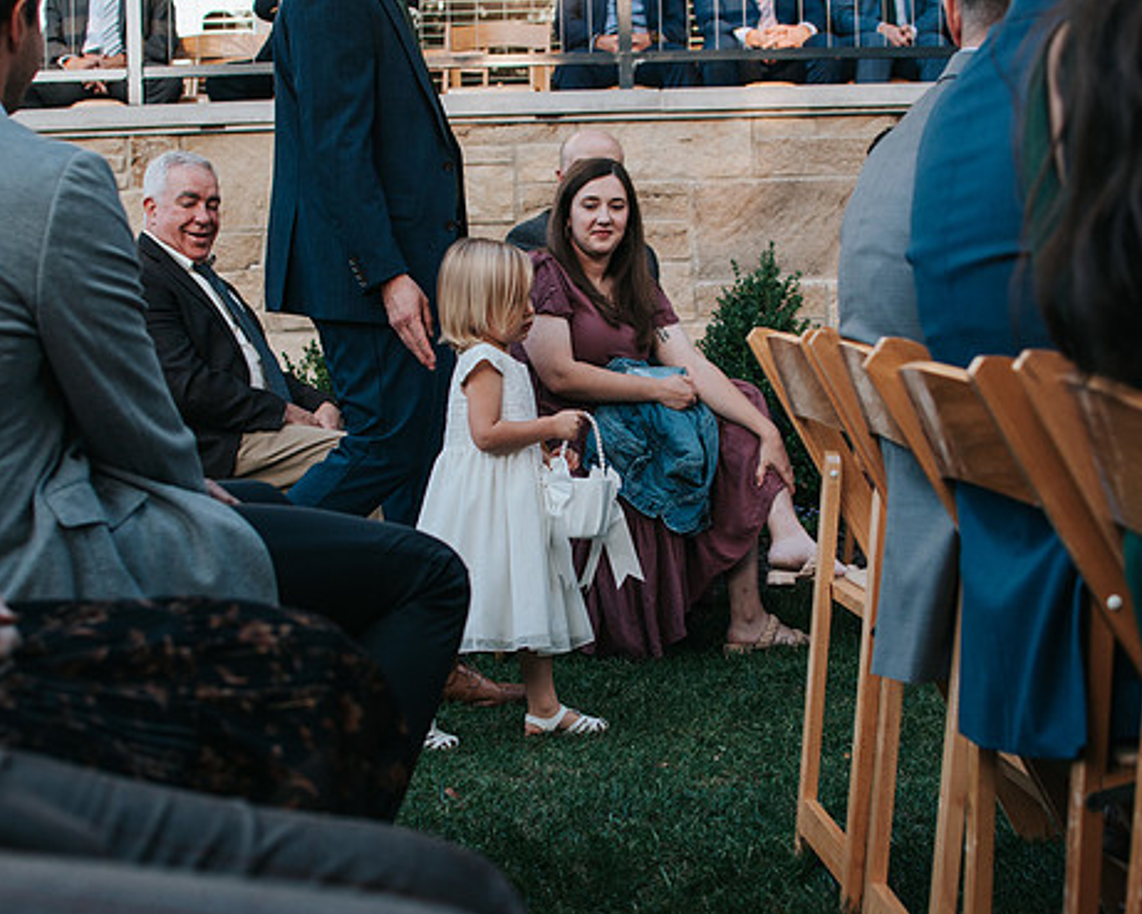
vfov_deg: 24.6
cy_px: 459
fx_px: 2096
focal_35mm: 62
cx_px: 572
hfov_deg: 30.5
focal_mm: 35
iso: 200
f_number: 3.5
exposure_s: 1/400
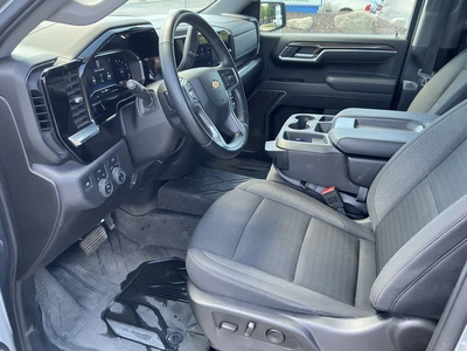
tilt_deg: -25.4
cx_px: 234
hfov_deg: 63.4
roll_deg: -3.3
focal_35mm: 28
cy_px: 176
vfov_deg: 49.7
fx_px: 378
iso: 64
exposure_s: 1/98
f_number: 1.8
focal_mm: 3
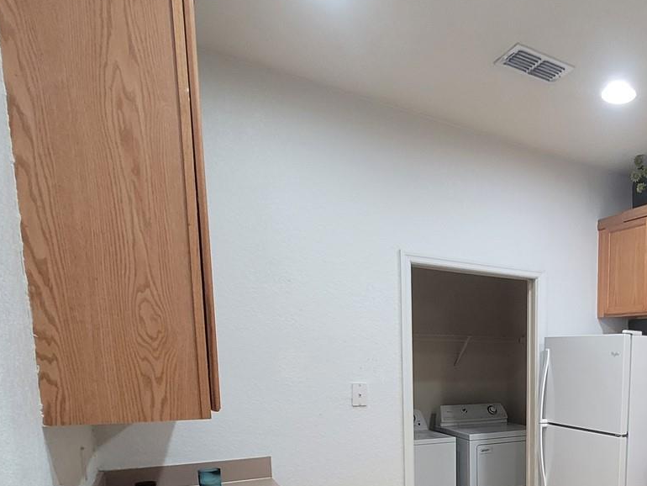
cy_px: 438
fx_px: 505
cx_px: 581
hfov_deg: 56.4
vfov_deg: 46.4
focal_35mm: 27
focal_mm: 2.2
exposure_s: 1/60
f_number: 2.2
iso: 250
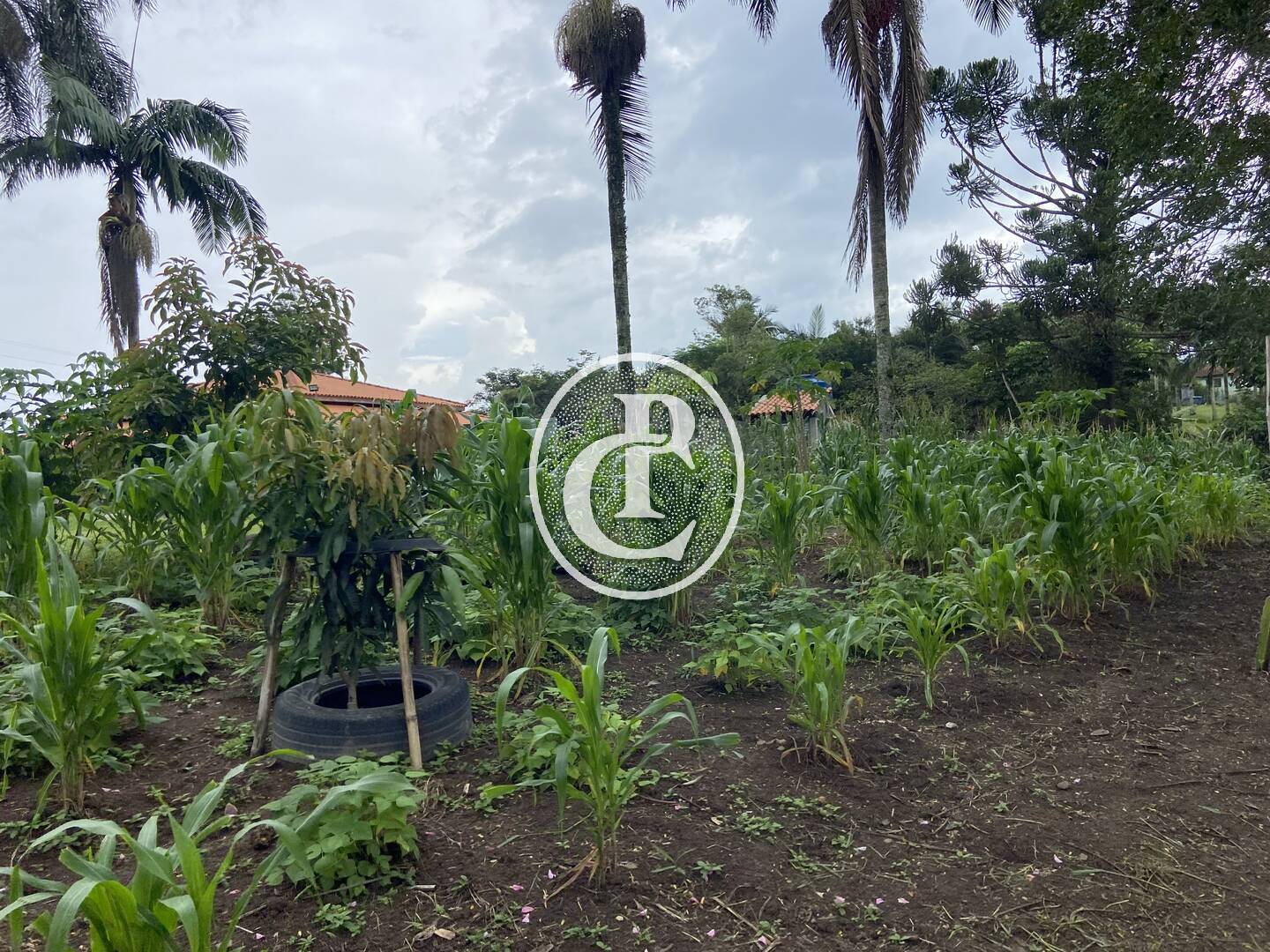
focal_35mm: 26
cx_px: 635
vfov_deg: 53.1
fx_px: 954
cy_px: 476
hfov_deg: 67.3
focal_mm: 4.25
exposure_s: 1/927
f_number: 1.8
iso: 32
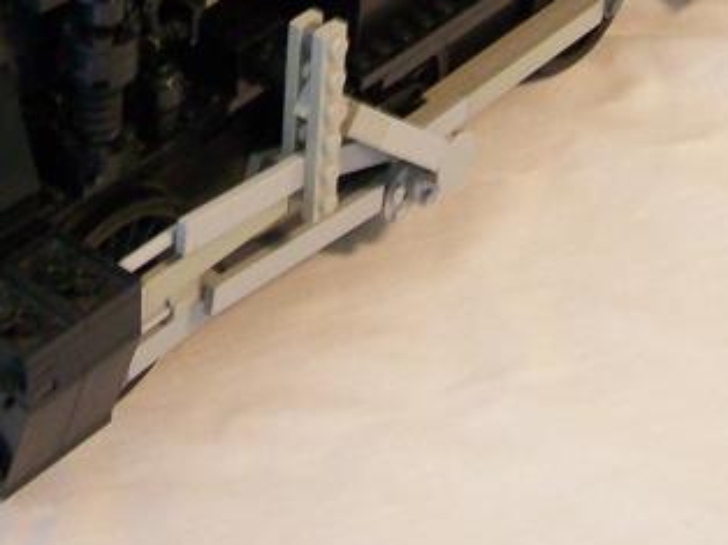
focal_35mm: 98
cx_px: 194
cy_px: -110
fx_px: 2059
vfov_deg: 14.6
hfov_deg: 19.9
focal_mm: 6
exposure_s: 1/8.95
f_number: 2.7
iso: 160
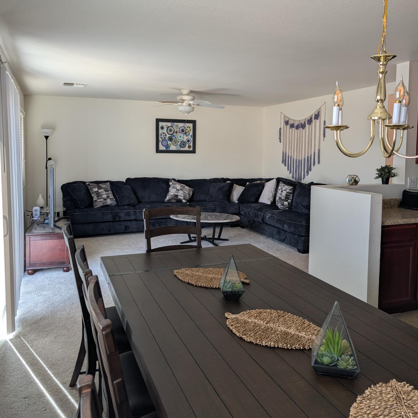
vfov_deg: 55.4
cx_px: 208
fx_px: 396
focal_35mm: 29
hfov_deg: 55.6
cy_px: 179
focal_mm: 6.9
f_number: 1.68
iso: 18
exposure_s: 1/23.8
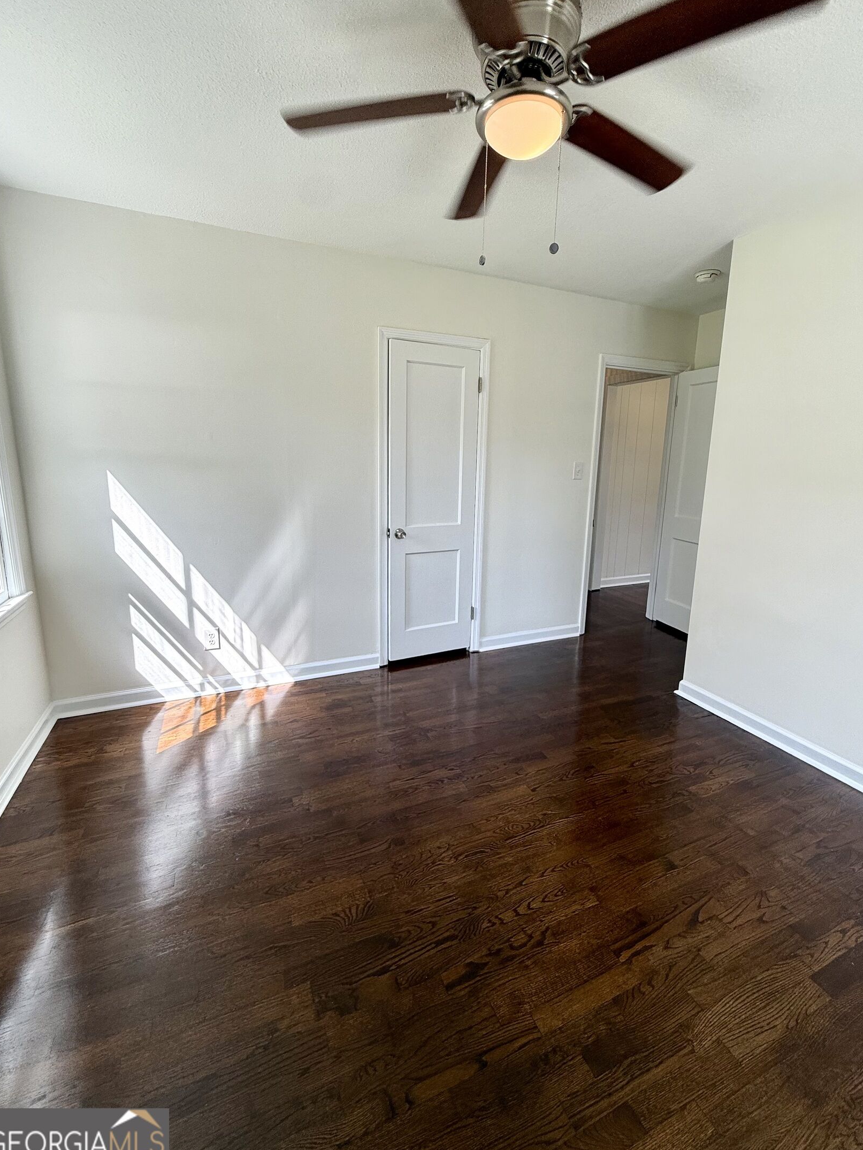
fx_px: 499
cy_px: 554
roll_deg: -1.4
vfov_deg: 98.1
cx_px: 447
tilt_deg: -10.4
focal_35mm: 15
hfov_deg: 81.7
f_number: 2.2
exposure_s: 1/139
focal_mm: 2.22
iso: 50
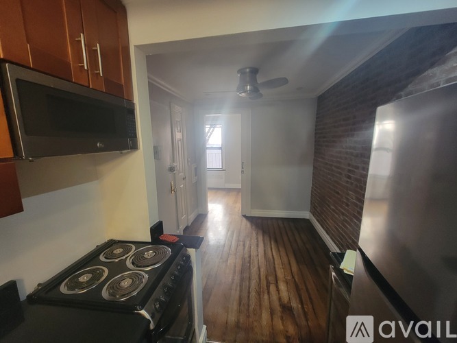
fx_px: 172
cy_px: 172
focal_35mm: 13
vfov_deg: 89.9
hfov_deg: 106.2
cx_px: 228
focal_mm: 2.2
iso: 400
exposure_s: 1/30
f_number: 2.2
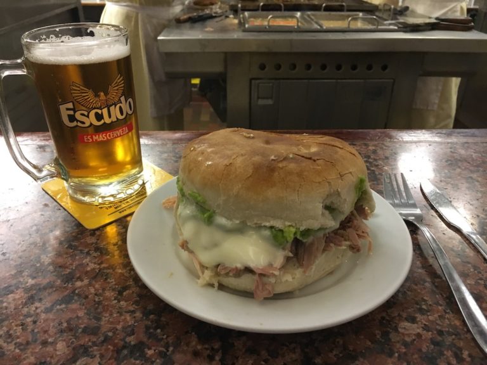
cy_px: 182
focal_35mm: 29
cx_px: 244
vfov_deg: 48.2
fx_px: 408
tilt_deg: -28.2
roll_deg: -0.4
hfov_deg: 61.7
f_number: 2.2
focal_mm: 4.15
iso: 200
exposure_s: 1/25
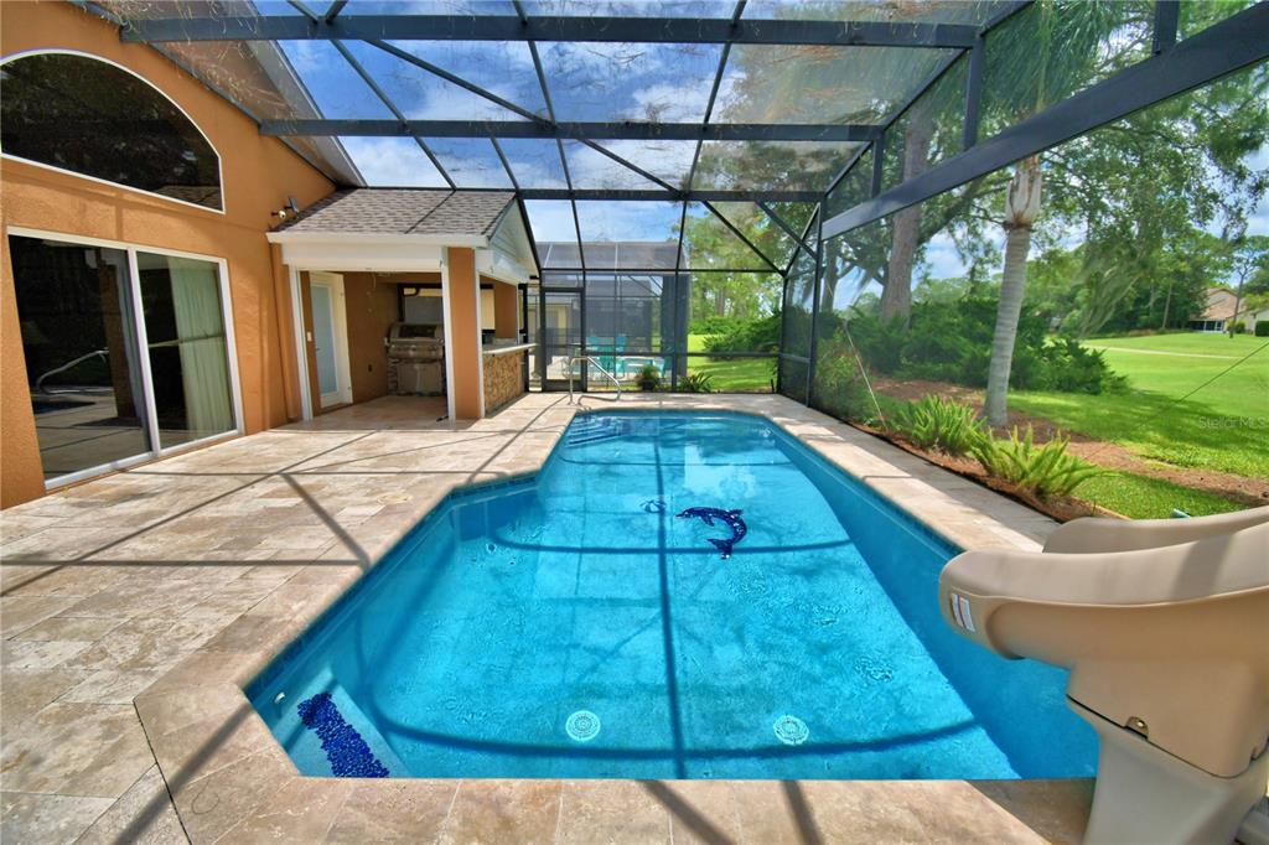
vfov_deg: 77.3
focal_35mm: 15
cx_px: 634
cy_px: 422
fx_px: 529
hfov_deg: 100.4
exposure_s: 1/1250
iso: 100
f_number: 4.5
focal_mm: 10
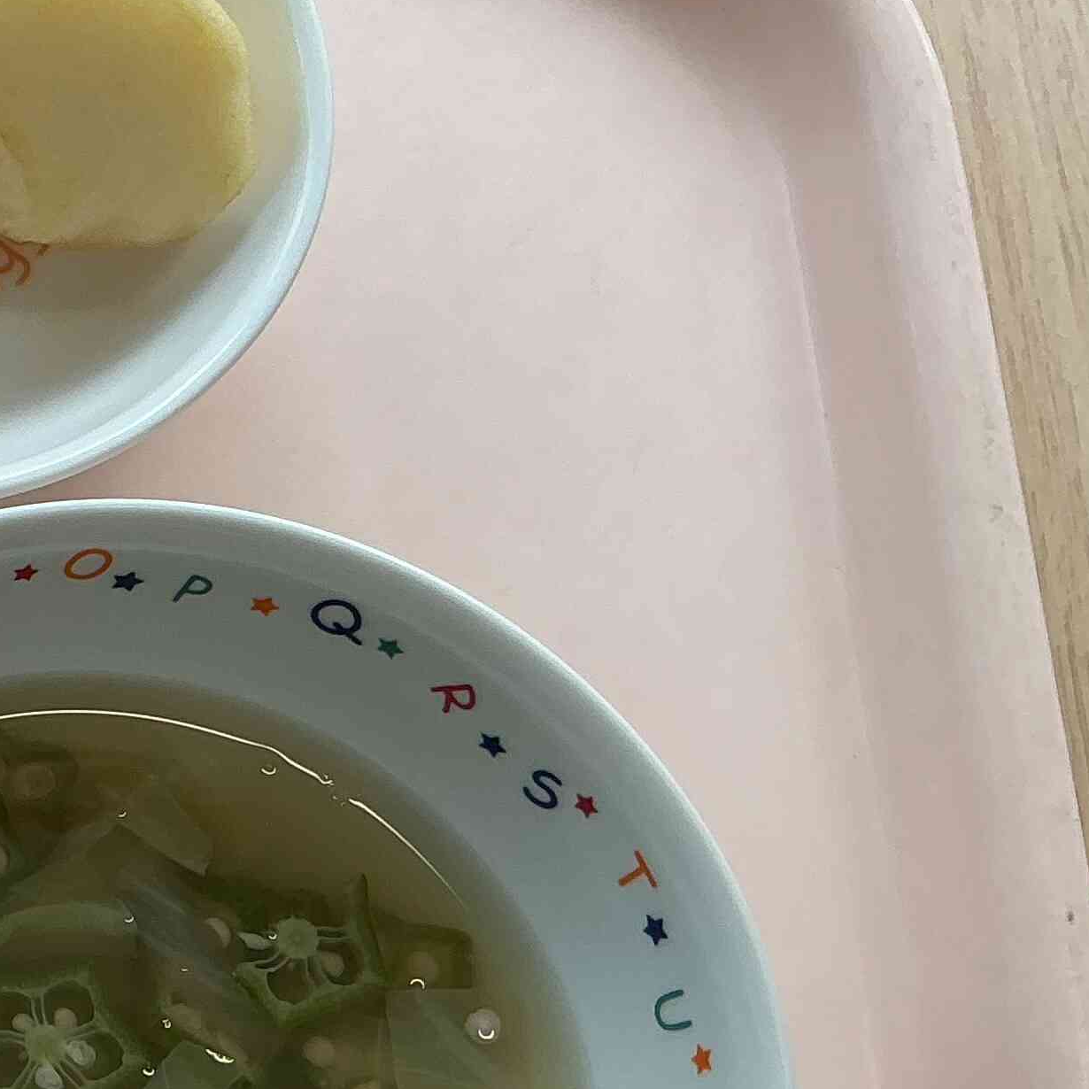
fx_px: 2990
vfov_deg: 20.3
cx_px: -642
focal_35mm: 84
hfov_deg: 18.0
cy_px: 922
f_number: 1.8
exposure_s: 1/165
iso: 20
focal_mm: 3
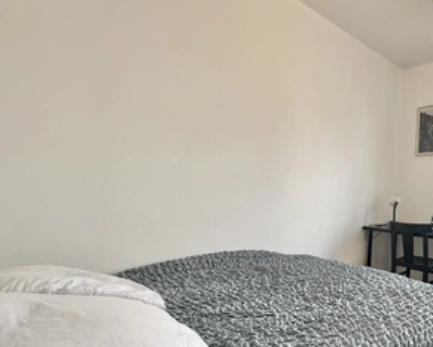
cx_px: 333
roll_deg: -2.8
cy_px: 216
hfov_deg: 63.5
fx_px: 320
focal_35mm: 25
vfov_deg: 56.2
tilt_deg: -3.1
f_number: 2.2
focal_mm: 2.22
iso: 100
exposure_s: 1/99
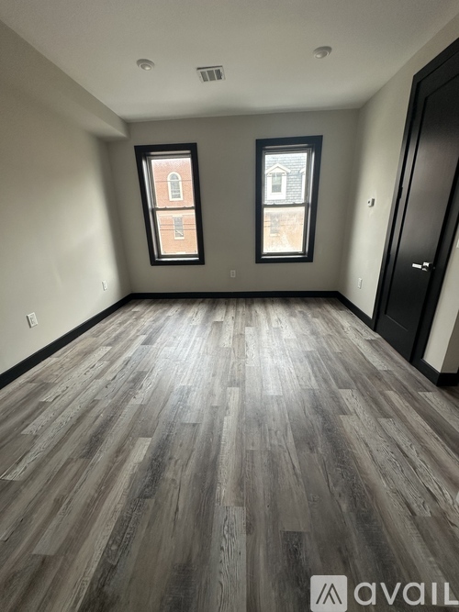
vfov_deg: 102.1
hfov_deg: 85.7
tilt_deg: -19.0
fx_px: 248
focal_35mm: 14
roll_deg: +1.1
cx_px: 230
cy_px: 306
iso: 100
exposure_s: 1/99
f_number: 2.2
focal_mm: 2.22
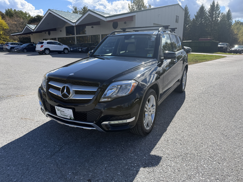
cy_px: 91
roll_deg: +0.4
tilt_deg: -14.0
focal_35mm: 24
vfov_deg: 56.8
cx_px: 122
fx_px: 168
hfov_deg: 71.6
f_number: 1.78
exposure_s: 1/3759
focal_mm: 6.76
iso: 80
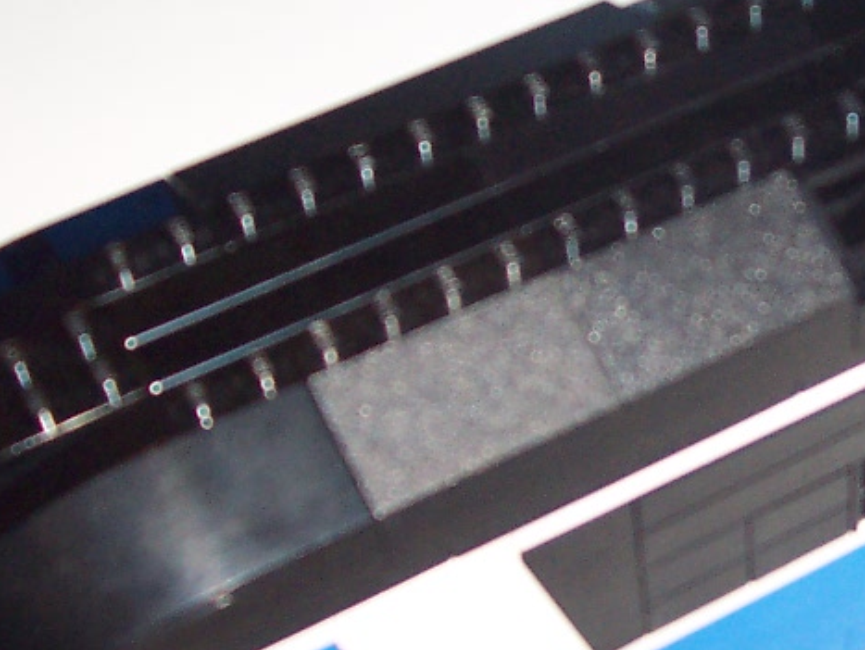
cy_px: 330
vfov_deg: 15.6
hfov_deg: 19.9
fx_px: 2376
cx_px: 887
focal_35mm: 95
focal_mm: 5.6
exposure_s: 1/60
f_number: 2.8
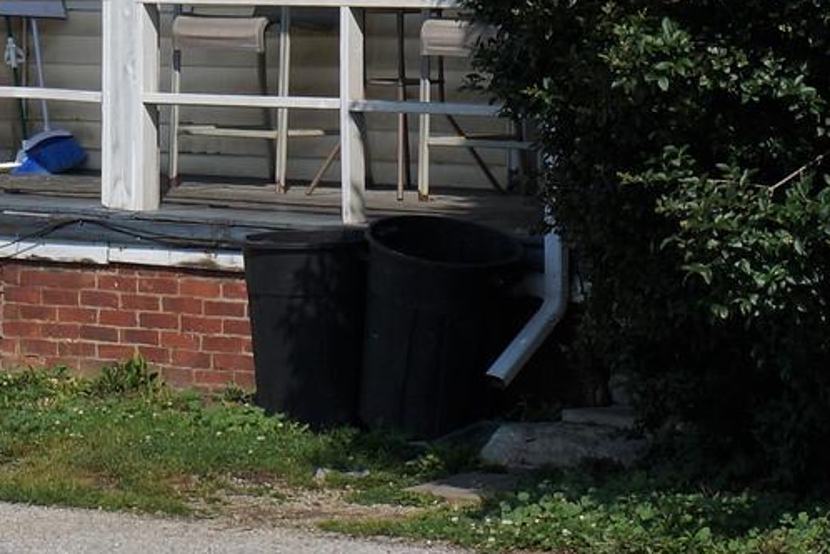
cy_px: -487
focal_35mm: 222
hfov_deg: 9.1
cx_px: -380
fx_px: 5118
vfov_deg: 6.1
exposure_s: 1/500
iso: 200
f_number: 13
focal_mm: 36
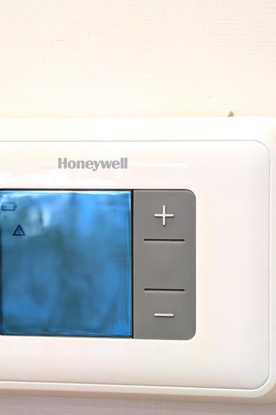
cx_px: 101
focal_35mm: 145
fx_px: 1667
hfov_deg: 9.5
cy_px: 251
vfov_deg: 14.1
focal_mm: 14.2
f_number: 3.05
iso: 724
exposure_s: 1/120
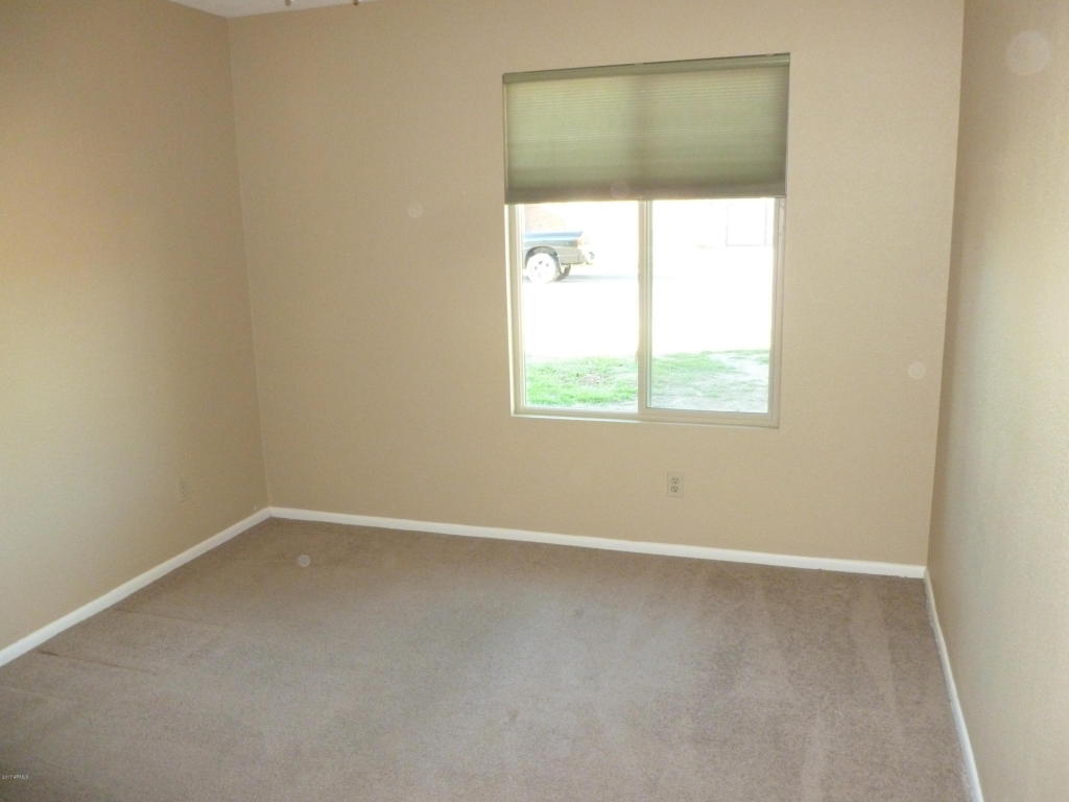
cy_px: 401
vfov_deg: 49.7
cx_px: 534
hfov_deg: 63.4
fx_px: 865
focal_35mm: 28
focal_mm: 5
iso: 500
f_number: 3.3
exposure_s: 1/60
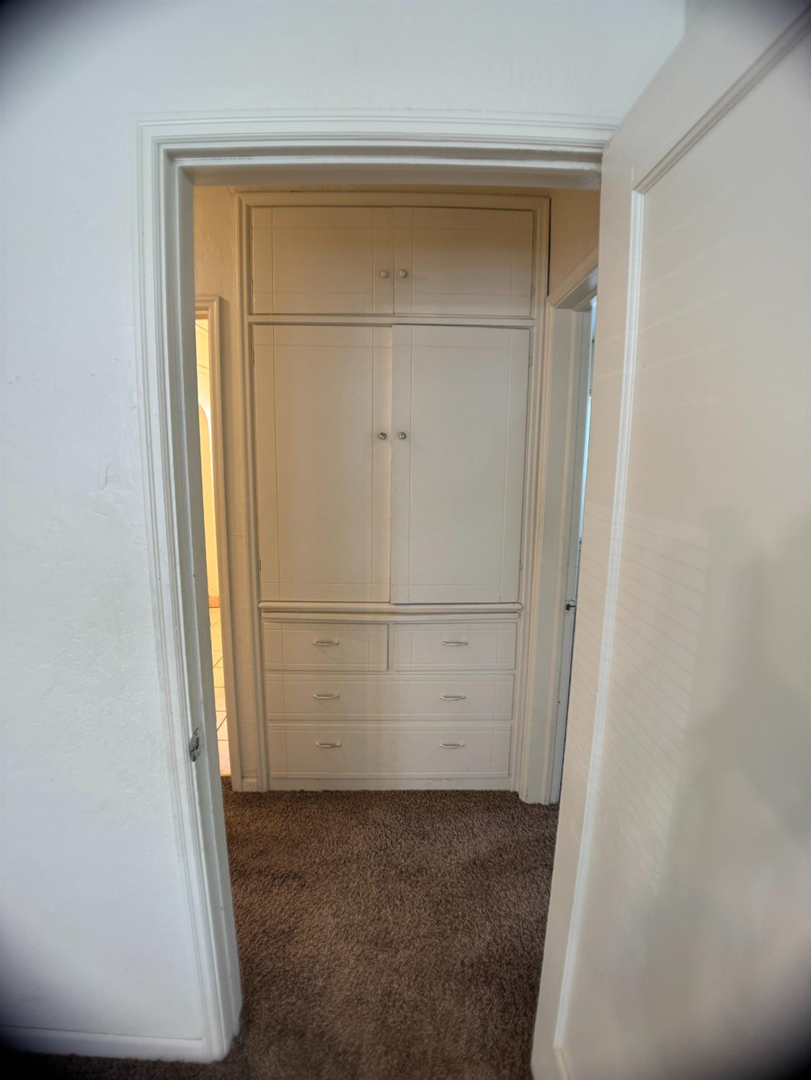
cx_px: 406
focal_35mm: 24
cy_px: 540
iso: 160
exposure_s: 1/60
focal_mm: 6.76
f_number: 1.78
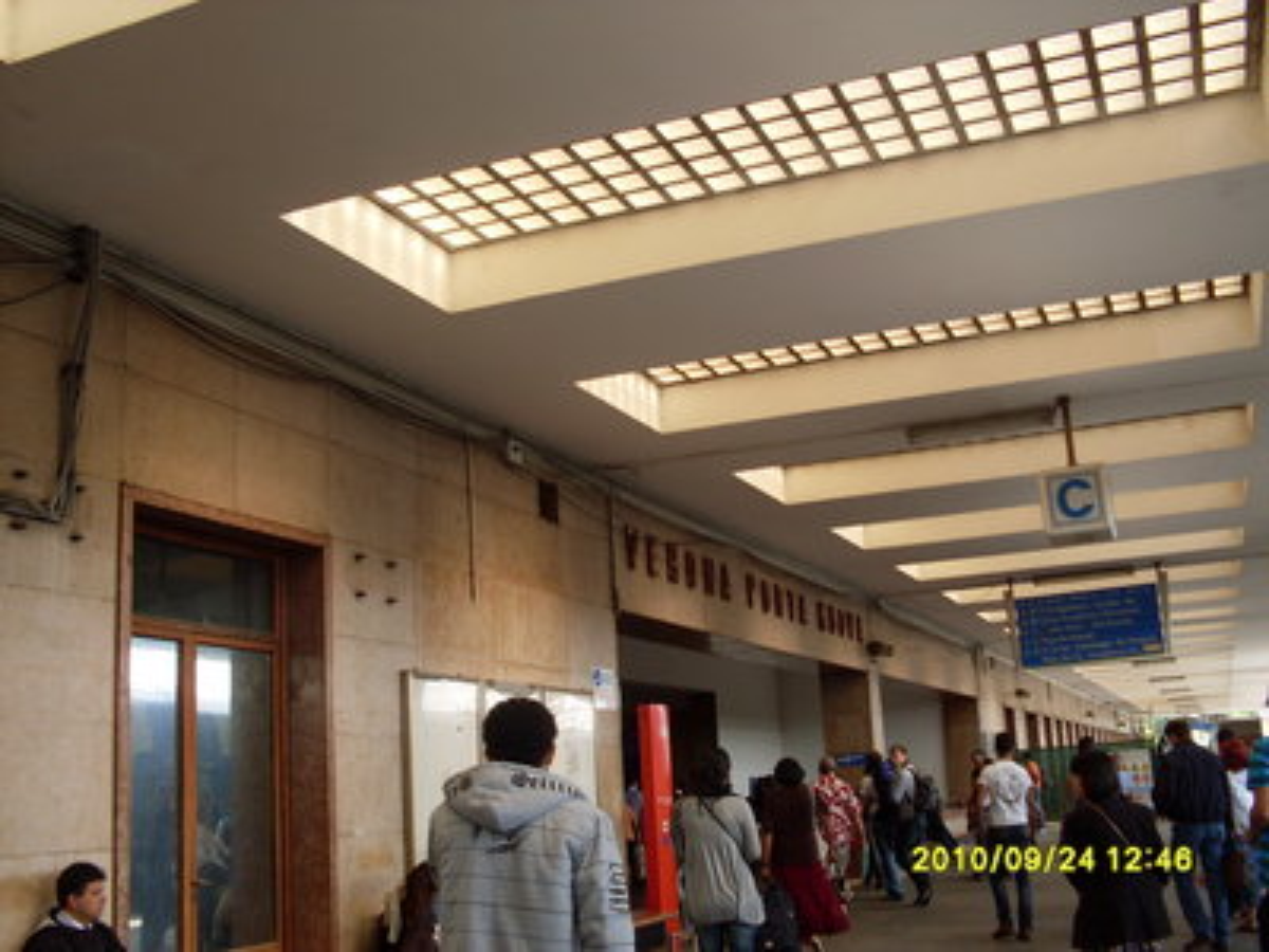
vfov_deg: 37.7
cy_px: 476
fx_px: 1393
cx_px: 634
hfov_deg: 49.0
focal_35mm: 38
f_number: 2.8
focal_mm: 6.3
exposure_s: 1/125
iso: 80
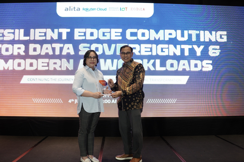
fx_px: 234
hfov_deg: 55.1
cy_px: 81
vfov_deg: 38.4
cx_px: 122
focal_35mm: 34
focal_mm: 23
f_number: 2.8
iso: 320
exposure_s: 1/60
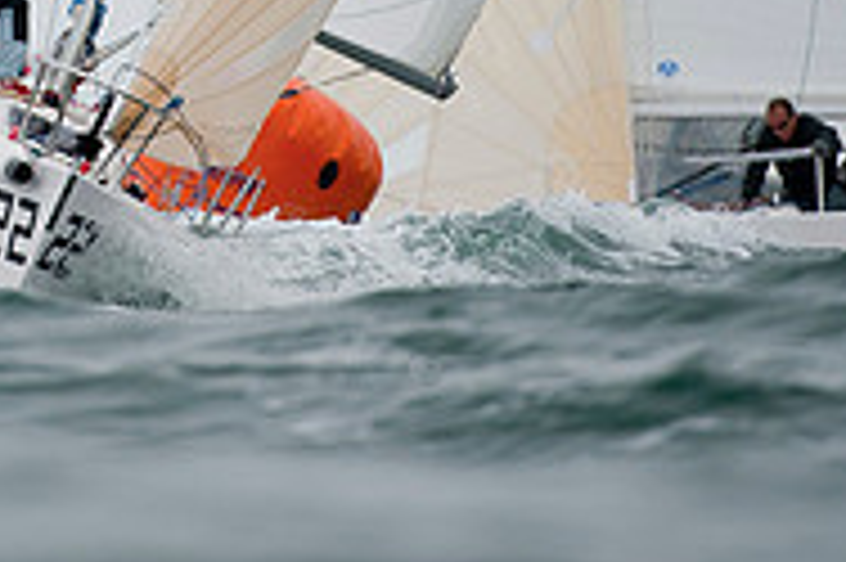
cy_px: -243
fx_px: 29043
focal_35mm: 1237
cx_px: 58
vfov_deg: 1.1
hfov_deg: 1.7
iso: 500
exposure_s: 1/1250
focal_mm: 400
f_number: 4
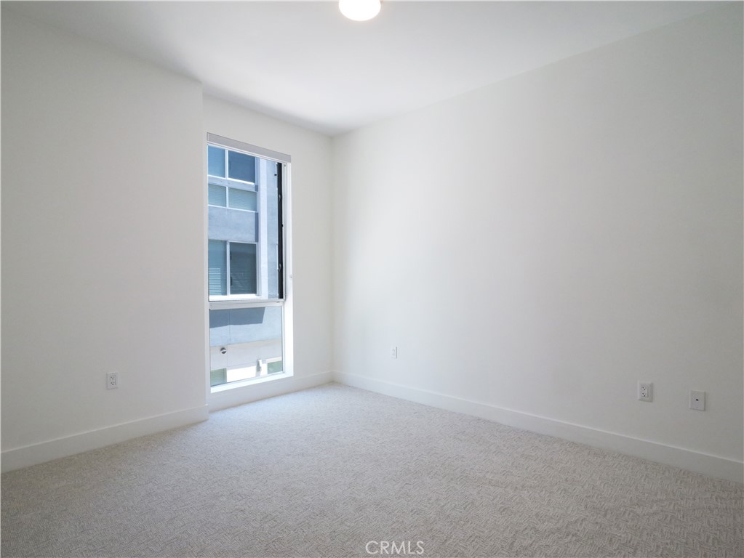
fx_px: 387
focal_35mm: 18
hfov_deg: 87.7
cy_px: 279
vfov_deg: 71.6
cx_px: 372
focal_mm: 9
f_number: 8
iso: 2500
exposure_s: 1/160
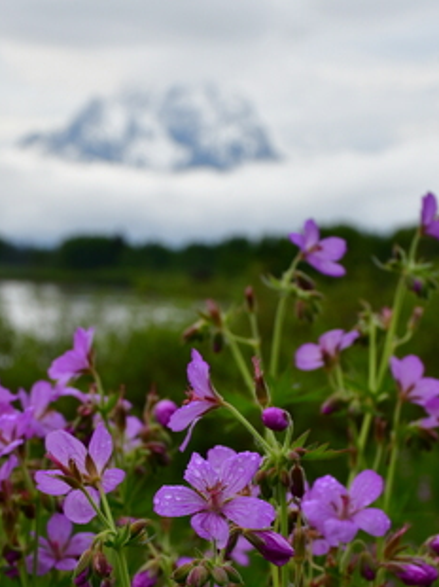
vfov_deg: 15.6
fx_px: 2134
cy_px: 426
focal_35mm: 126
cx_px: 160
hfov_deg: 11.7
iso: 200
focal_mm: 52
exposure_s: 1/25
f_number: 11
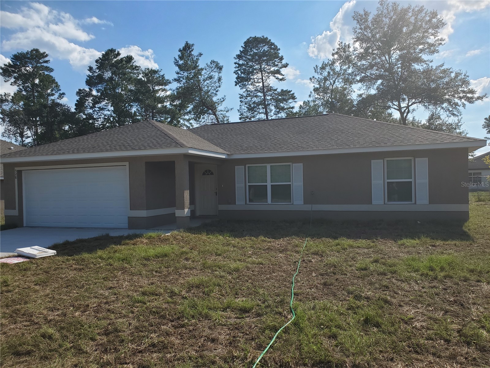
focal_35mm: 26
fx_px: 368
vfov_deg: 53.1
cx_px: 245
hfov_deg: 67.3
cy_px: 184
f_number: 2.4
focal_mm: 4.3
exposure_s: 1/2016
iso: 50
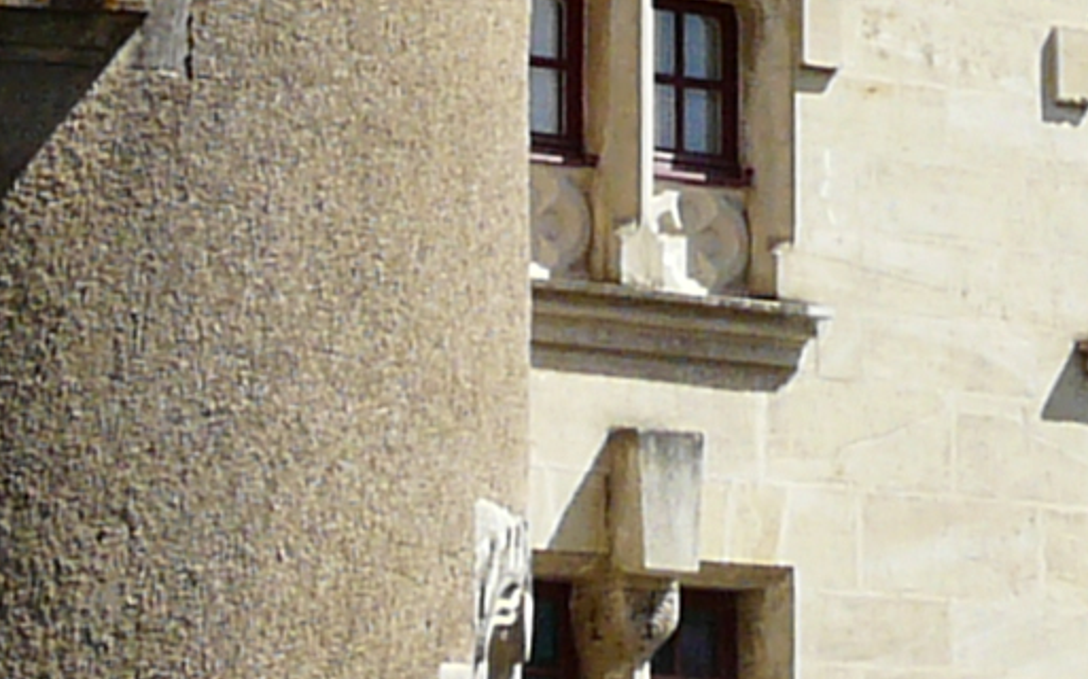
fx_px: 5601
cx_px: 700
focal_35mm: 189
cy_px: -647
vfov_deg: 6.7
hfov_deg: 11.1
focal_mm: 4.6
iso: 100
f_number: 5.6
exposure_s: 1/400
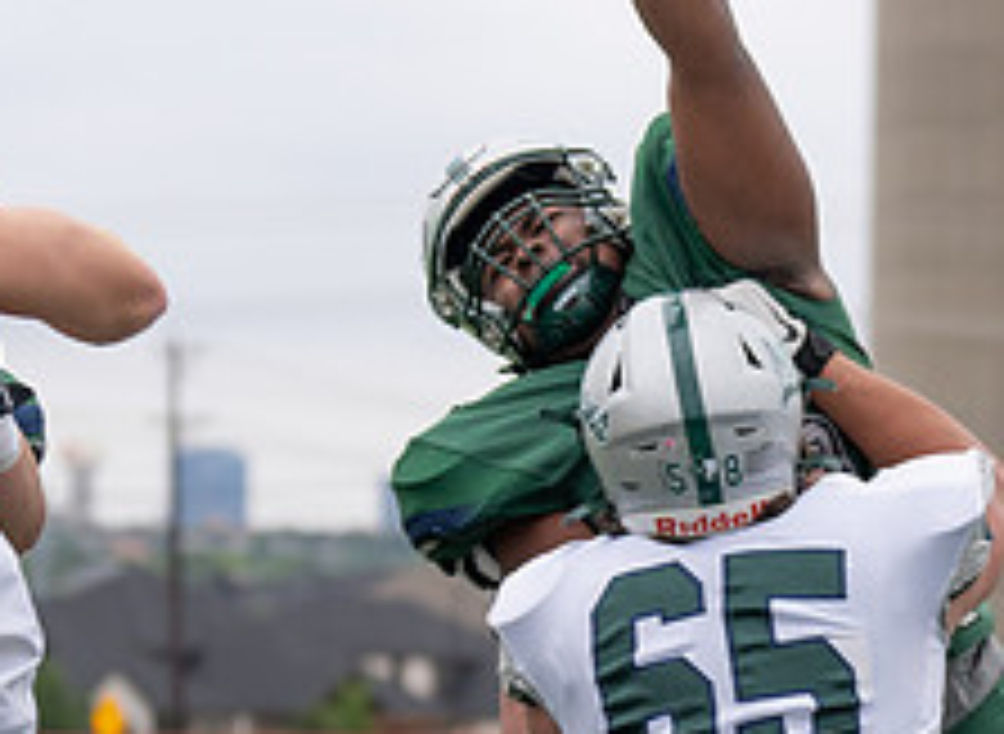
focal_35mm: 228
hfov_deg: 8.7
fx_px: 6553
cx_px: 1005
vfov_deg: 6.4
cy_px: 889
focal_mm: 70
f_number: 2.8
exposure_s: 1/1250
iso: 250
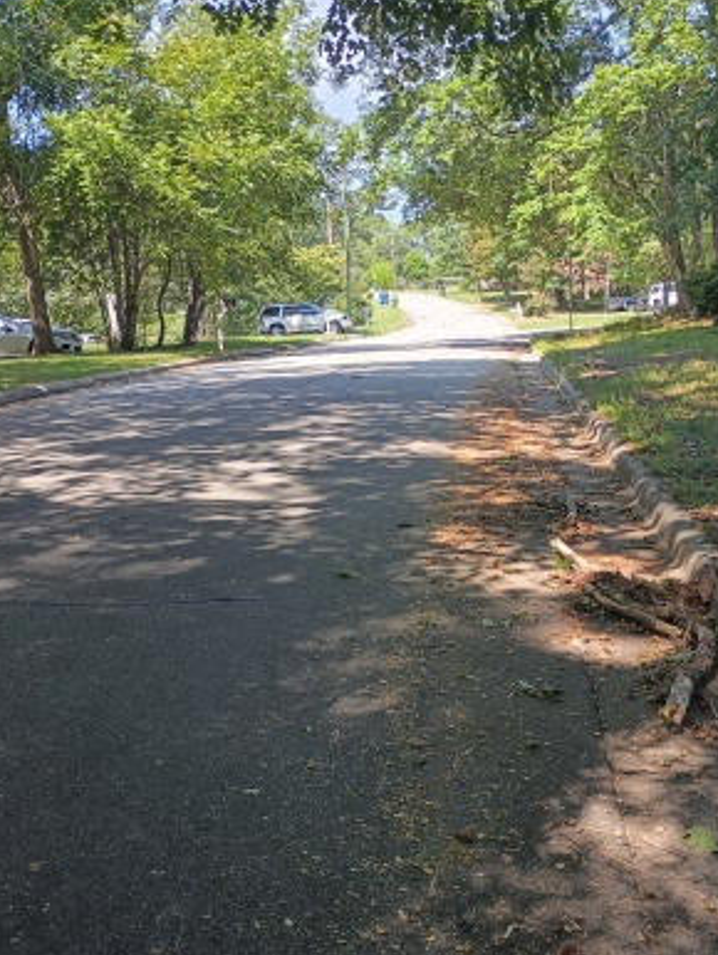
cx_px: 446
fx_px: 1105
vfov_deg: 46.5
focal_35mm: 40
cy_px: 565
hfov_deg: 35.8
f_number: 1.8
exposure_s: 1/169
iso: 100
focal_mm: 4.27
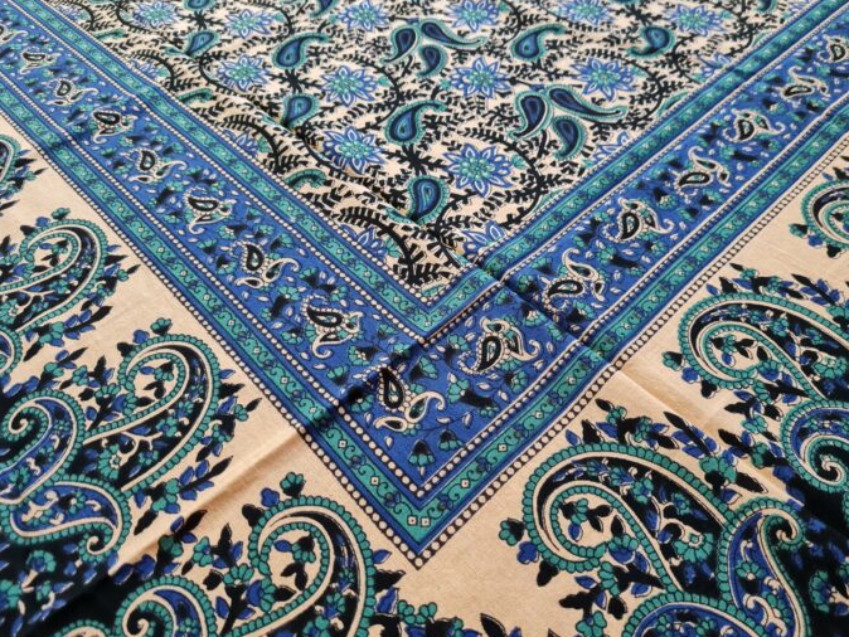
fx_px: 662
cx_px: 433
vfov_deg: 51.4
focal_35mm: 27
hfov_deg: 65.3
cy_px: 328
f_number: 1.8
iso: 500
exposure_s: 1/40
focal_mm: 5.4
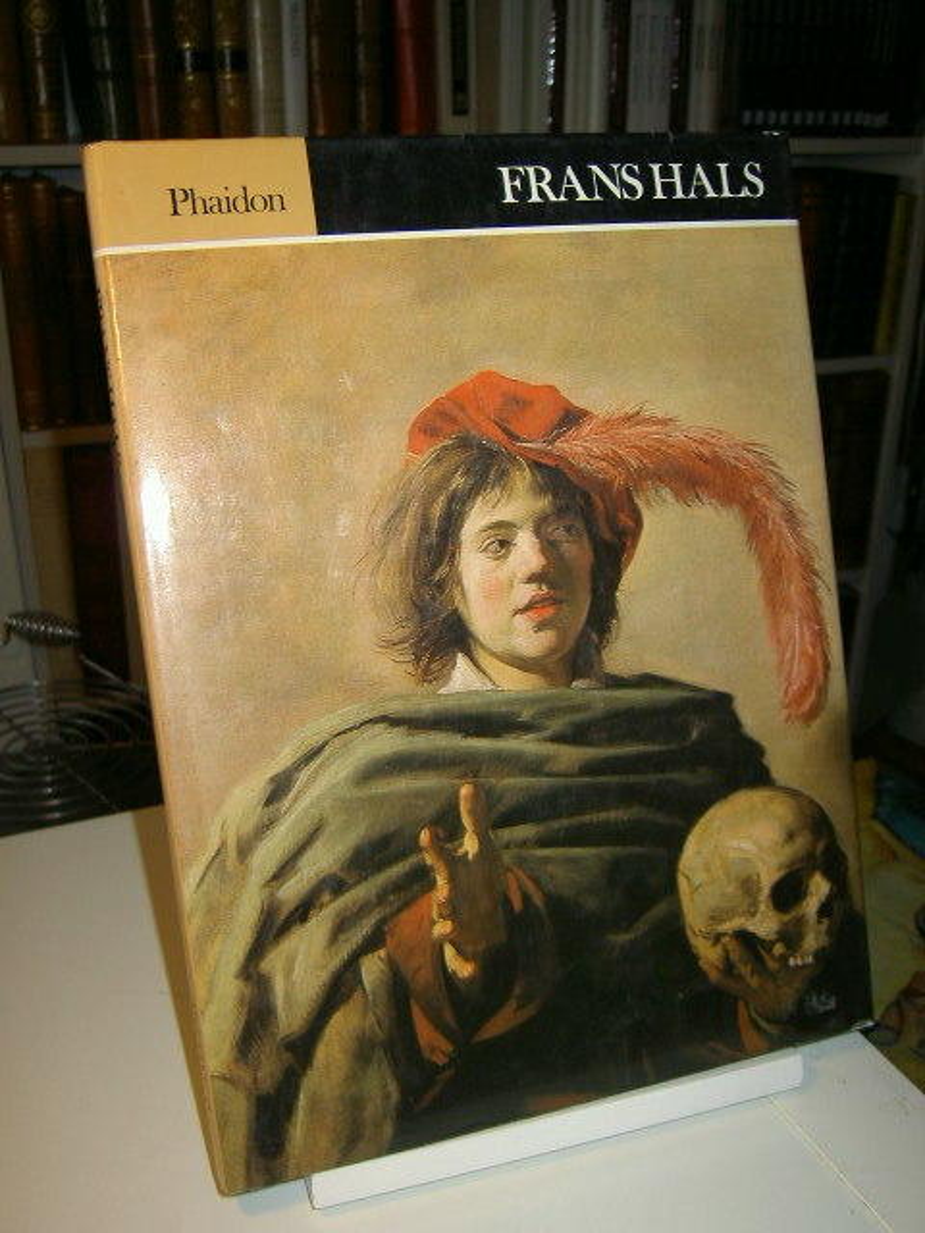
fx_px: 1211
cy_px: 616
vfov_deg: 54.0
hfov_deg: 41.8
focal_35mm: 34
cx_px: 462
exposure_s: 1/60
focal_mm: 5.6
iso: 50
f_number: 2.8
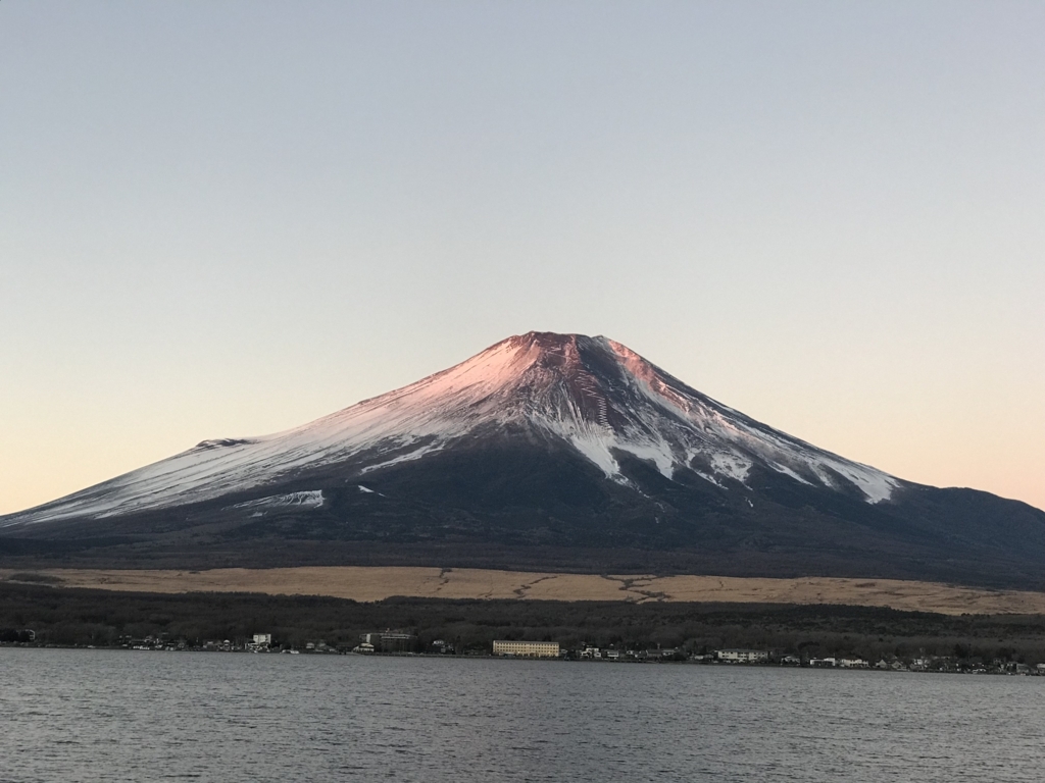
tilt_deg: +8.0
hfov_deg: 33.8
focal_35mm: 57
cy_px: 392
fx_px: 1721
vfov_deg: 25.7
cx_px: 522
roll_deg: -1.4
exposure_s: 1/120
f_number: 2.8
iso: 125
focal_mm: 6.6
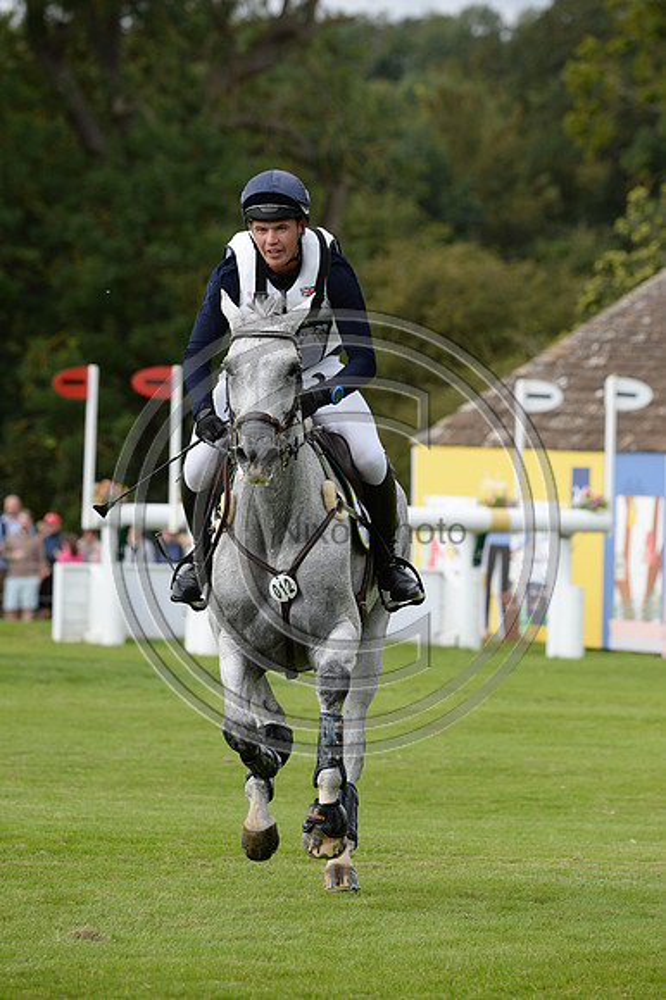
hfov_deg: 5.3
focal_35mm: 260
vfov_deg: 7.9
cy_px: 500
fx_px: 7223
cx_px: 333
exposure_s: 1/1000
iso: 1000
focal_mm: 260
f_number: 7.1
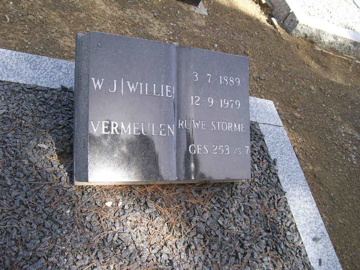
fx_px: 374
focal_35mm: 36
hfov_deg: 51.4
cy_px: 135
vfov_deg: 39.7
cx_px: 180
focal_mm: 6
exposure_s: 1/502
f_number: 2.7
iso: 80
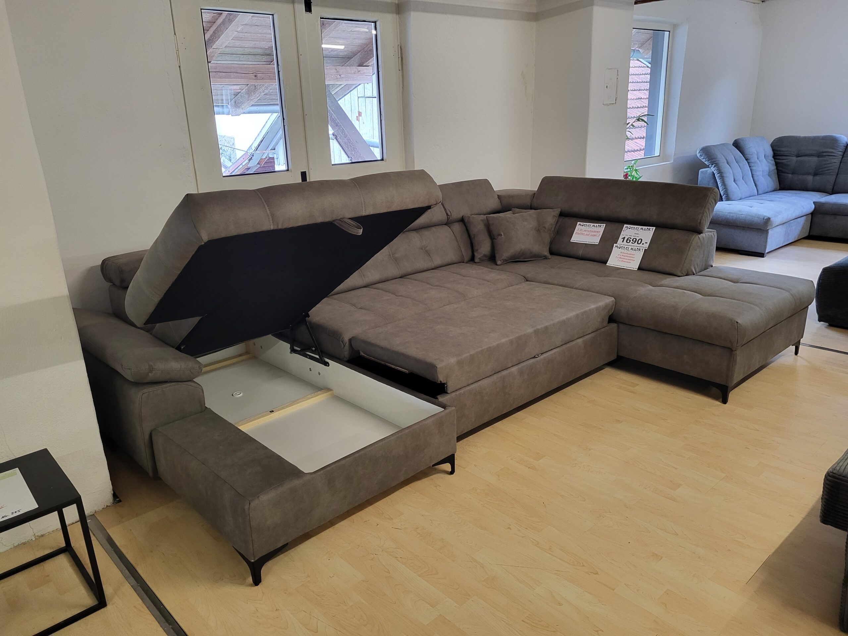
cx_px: 424
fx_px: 637
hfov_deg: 67.3
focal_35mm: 26
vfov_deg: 53.1
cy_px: 318
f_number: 1.8
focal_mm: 5.4
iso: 320
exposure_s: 1/50
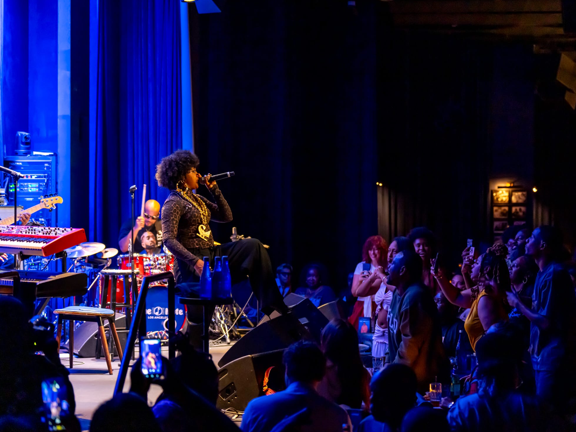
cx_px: 315
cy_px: 218
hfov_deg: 24.7
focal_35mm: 79
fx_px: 1314
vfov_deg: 18.7
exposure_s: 1/125
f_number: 2.8
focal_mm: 70
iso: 3200
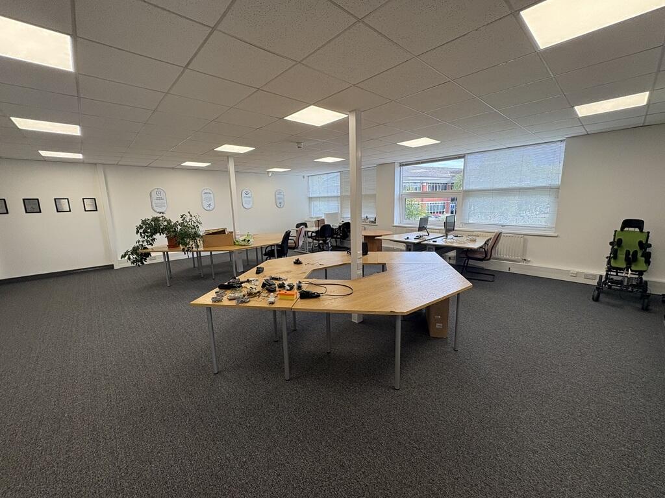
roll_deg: +3.2
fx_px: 269
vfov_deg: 85.7
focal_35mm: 14
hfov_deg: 102.1
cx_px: 332
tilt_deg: -10.2
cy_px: 249
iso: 64
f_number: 2.2
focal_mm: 2.22
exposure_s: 1/100
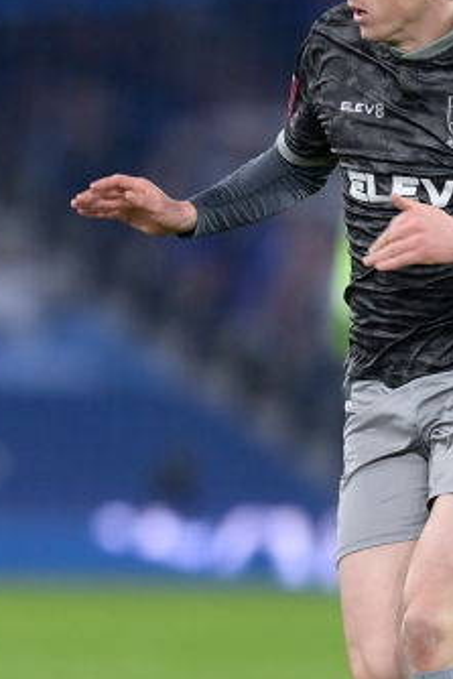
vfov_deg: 1.7
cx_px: -225
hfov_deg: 1.1
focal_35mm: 1226
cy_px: 406
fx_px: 23115
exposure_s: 1/1250
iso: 2000
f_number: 2.8
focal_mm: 400
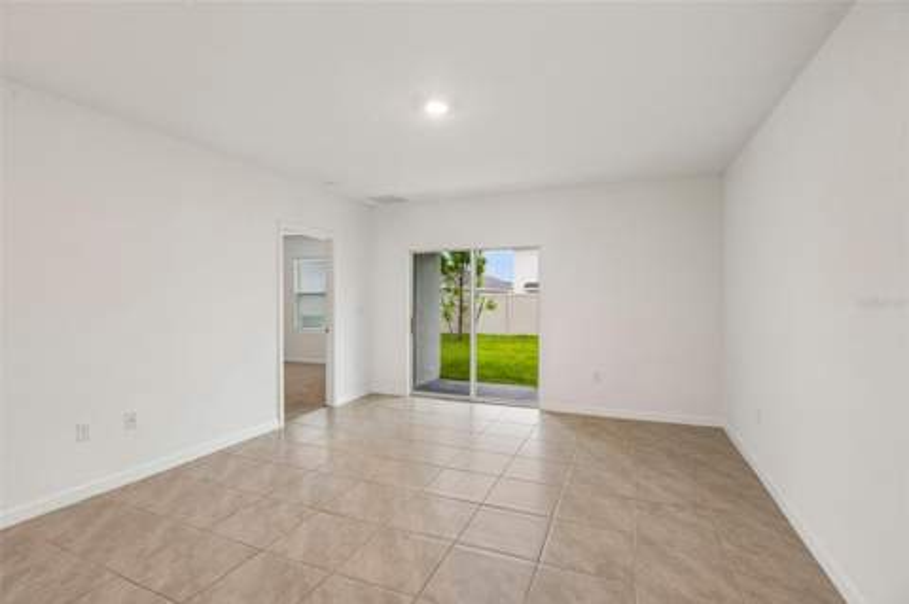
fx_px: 404
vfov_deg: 73.6
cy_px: 302
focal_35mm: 16
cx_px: 454
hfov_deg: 96.8
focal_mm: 16
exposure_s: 1/20
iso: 400
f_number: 8
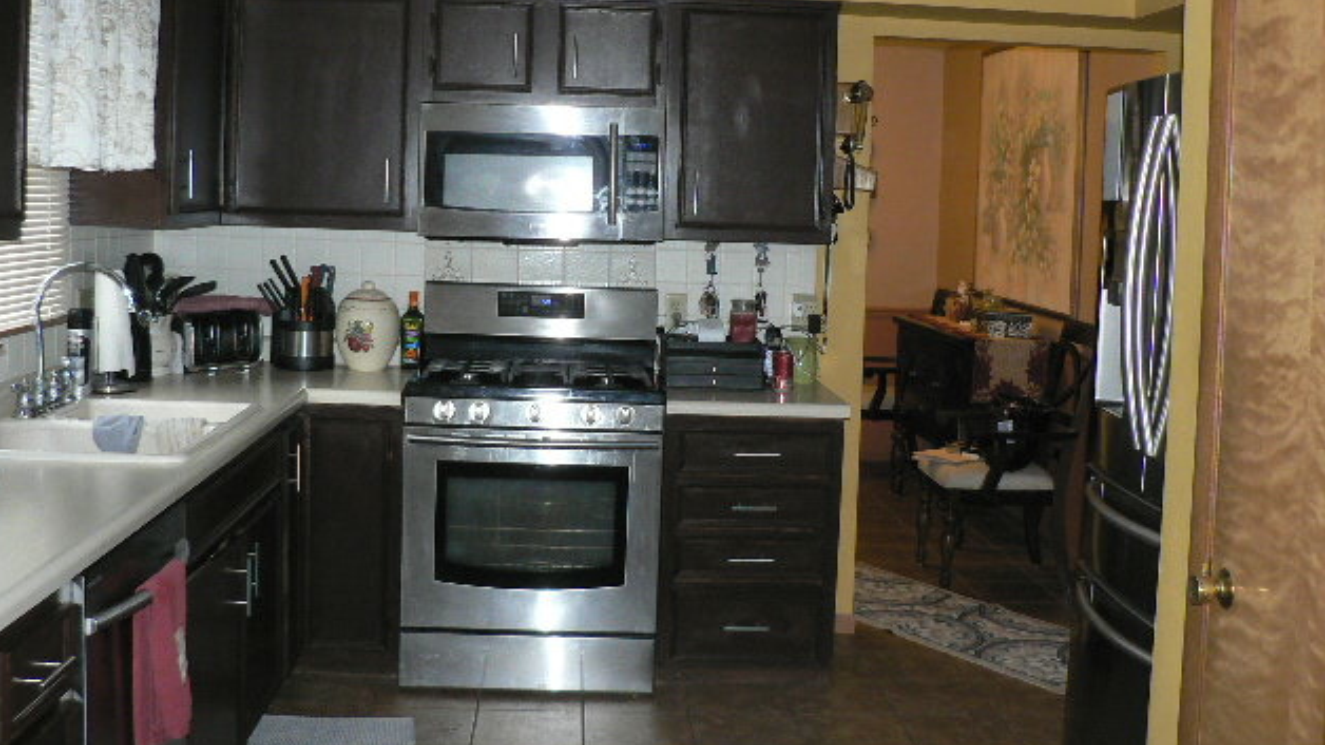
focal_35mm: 40
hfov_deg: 50.5
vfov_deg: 29.6
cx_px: 652
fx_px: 1405
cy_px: 283
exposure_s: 1/60
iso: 300
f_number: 2.8
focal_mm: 6
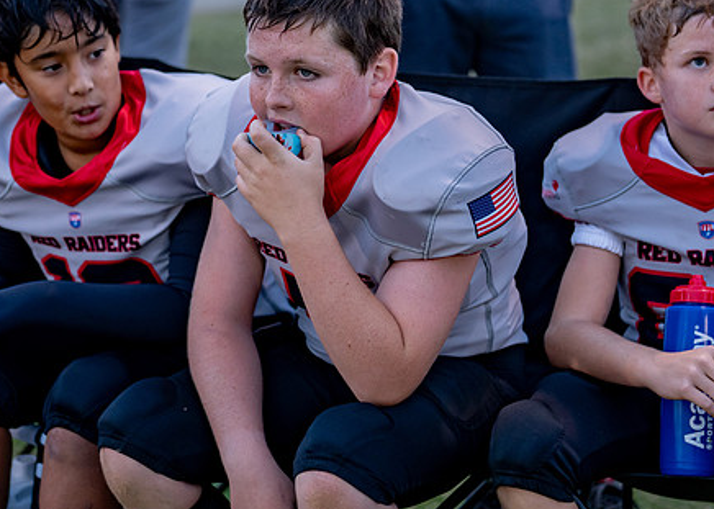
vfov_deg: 13.5
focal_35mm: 106
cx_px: 256
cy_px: 158
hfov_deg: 18.8
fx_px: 2148
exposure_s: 1/500
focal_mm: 50
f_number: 2
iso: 640
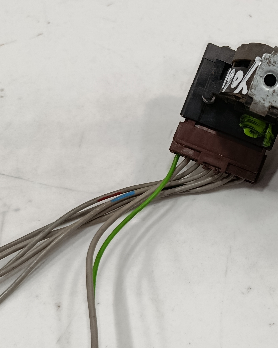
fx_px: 586
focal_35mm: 57
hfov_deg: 24.7
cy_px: 168
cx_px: 310
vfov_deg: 33.0
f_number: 1.7
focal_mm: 5.24
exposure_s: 1/100
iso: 879
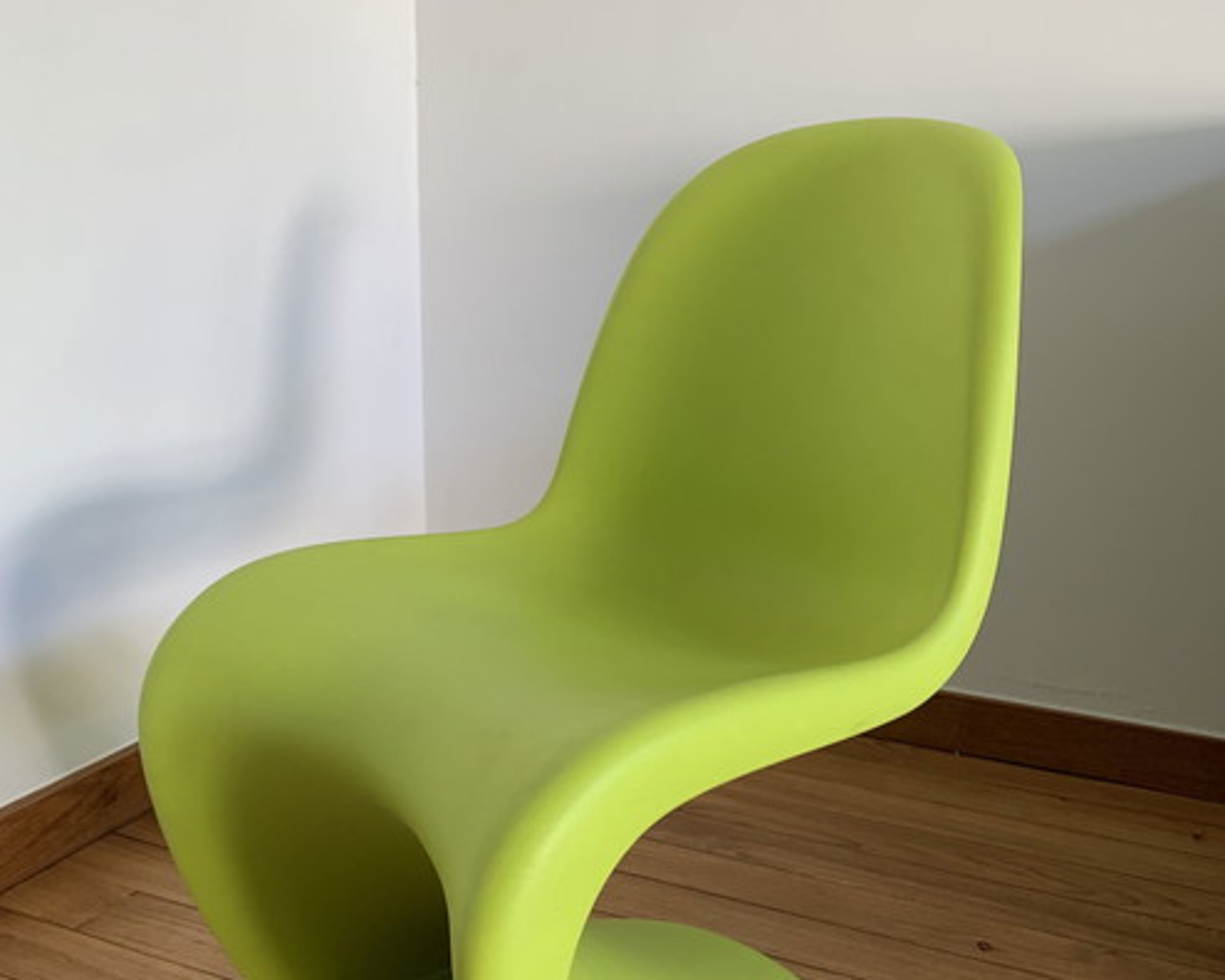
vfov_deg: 41.6
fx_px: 1269
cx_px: 594
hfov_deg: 51.5
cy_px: 660
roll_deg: -1.8
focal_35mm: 35
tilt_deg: -19.6
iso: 100
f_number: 1.8
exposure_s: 1/90
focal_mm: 4.25
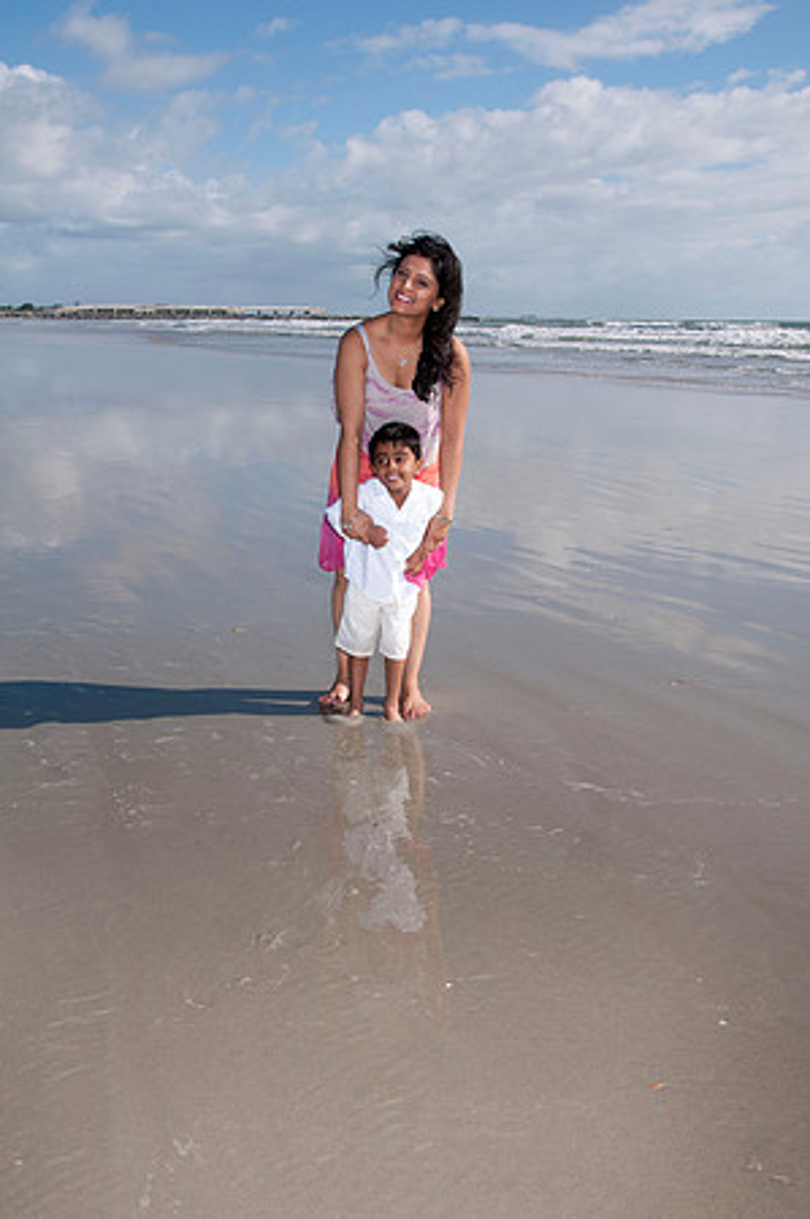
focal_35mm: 36
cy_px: 610
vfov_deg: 53.2
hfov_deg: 36.8
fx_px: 1218
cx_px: 405
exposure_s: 1/250
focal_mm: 24
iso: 100
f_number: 11
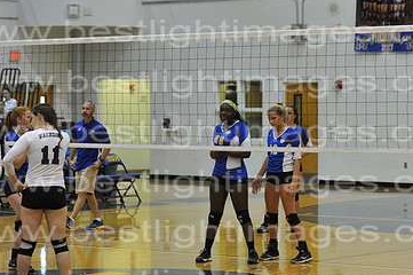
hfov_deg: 9.2
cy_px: 109
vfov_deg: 6.1
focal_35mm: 225
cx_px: 217
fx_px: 2579
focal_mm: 140
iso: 8000
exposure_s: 1/800
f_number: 3.2
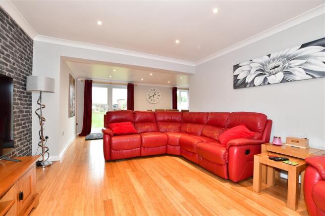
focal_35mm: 25
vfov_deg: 51.3
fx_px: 226
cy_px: 108
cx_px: 162
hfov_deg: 71.5
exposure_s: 1/8
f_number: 5.6
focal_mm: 17
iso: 250
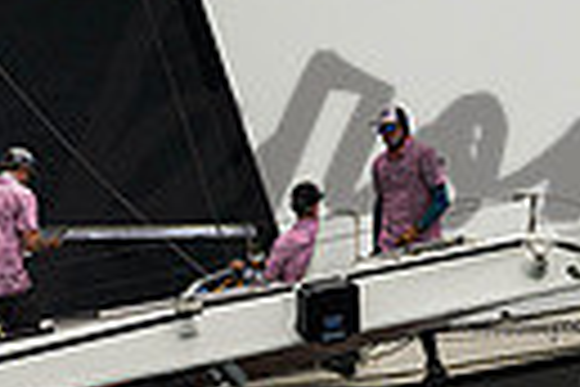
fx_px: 26726
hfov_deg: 1.2
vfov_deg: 0.8
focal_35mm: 1659
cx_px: 330
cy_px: 123
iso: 500
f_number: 13
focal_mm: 340
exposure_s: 1/1000
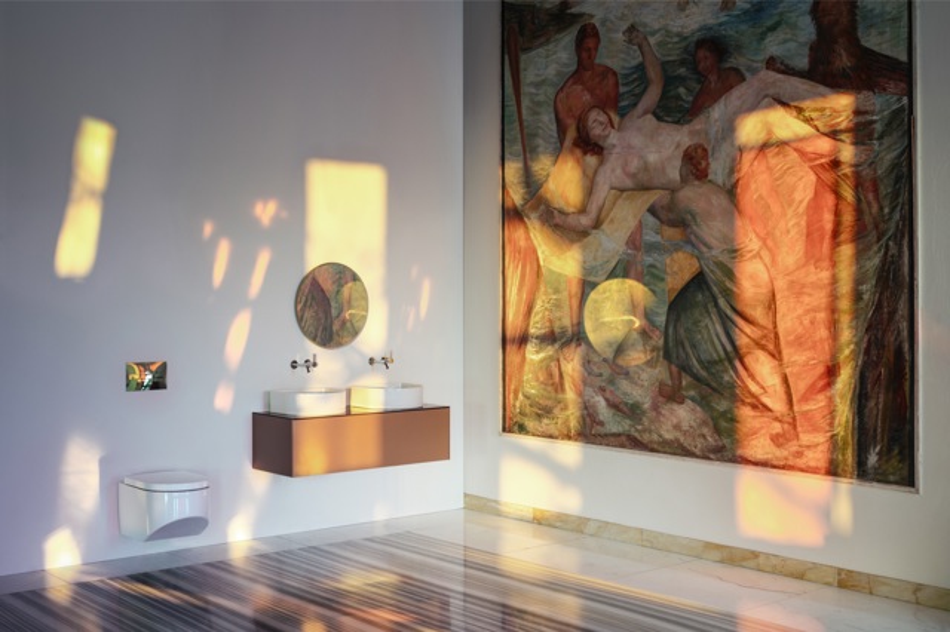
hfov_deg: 43.6
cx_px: 475
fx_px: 1187
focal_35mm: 45
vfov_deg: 29.8
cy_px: 316
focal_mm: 45
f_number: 9
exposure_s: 1/1.25
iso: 100
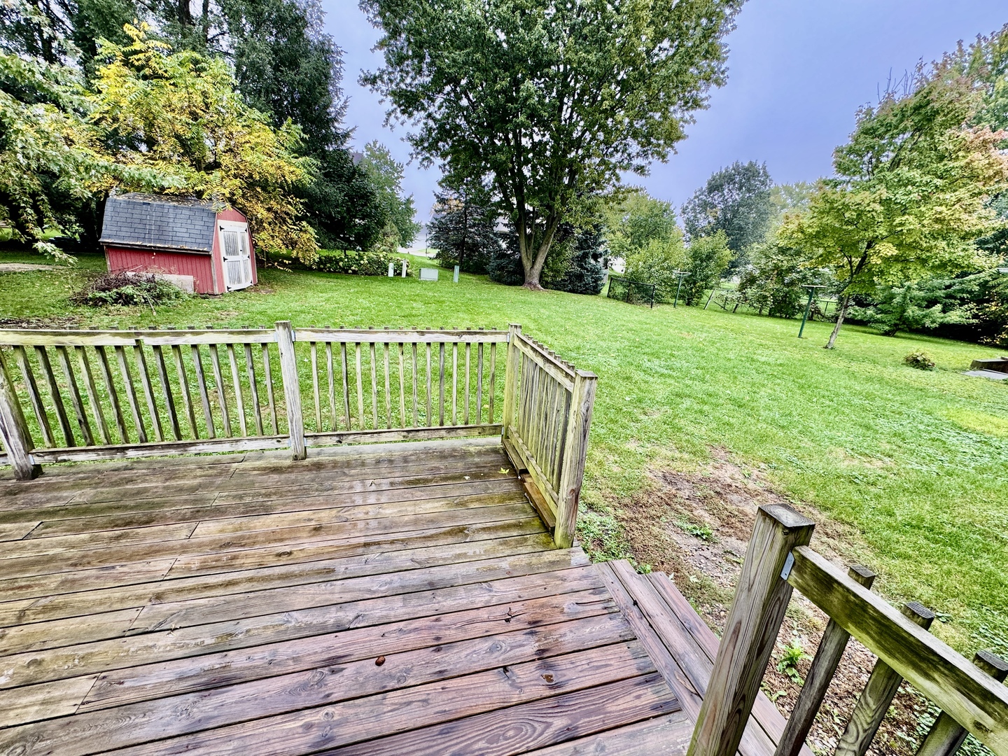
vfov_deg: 85.7
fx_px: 408
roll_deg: -3.1
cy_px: 378
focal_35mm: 14
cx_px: 504
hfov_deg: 102.1
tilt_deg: -19.1
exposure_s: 1/99
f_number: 2.2
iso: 80
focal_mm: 2.22
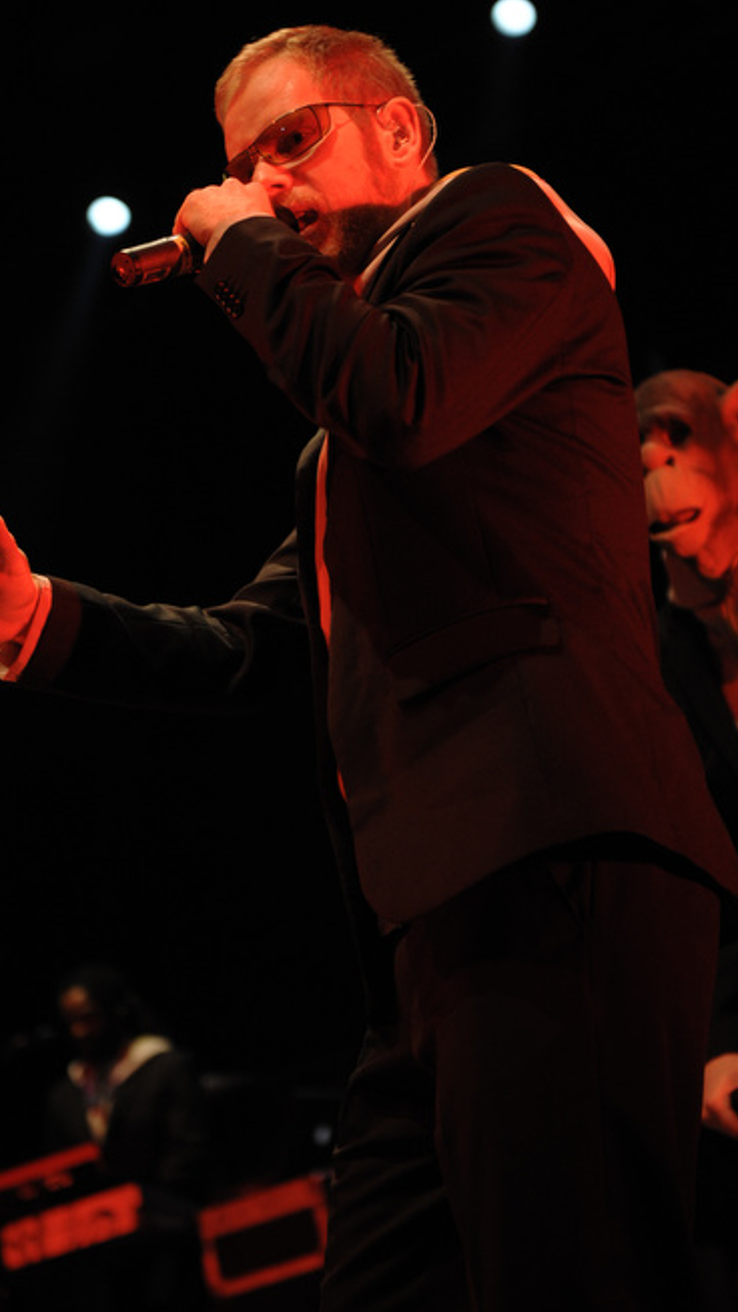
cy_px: 720
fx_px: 2922
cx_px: 312
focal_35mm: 84
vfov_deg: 25.3
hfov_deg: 14.4
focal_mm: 70
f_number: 2.8
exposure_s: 1/400
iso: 1600
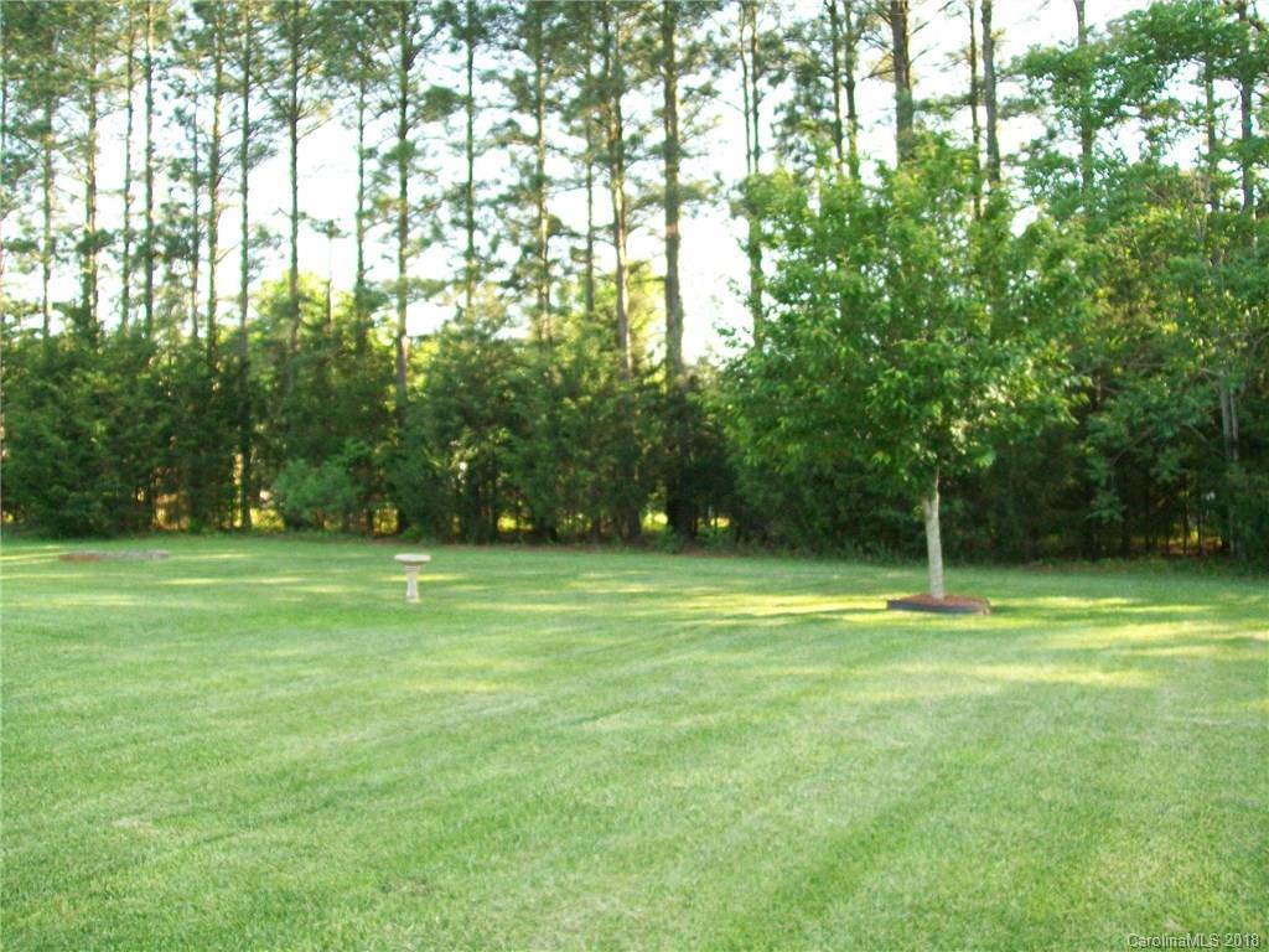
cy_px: 476
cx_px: 634
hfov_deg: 51.4
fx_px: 1320
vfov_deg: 39.7
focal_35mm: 36
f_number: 2.7
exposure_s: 1/125
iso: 106
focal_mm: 6
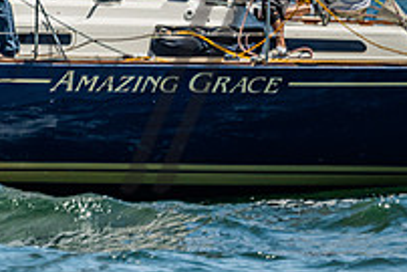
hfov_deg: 1.7
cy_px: -86
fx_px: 13836
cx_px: 27
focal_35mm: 1223
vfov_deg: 1.1
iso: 320
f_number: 5.6
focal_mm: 400
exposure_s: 1/1000
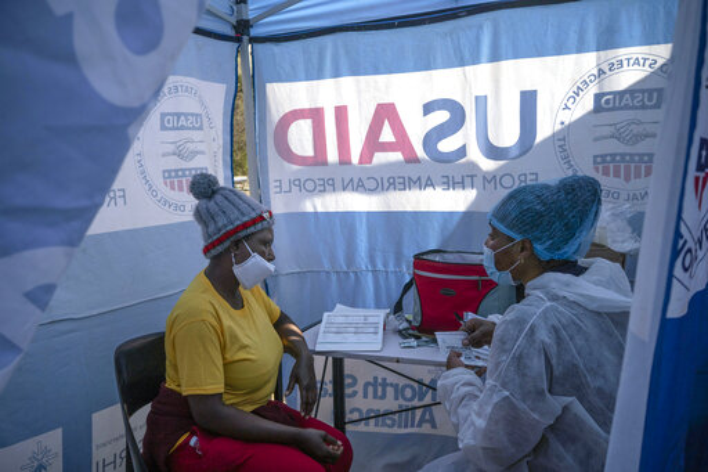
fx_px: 688
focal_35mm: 35
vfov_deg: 37.8
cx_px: 354
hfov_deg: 54.4
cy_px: 236
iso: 500
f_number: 6.3
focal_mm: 35
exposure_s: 1/2000
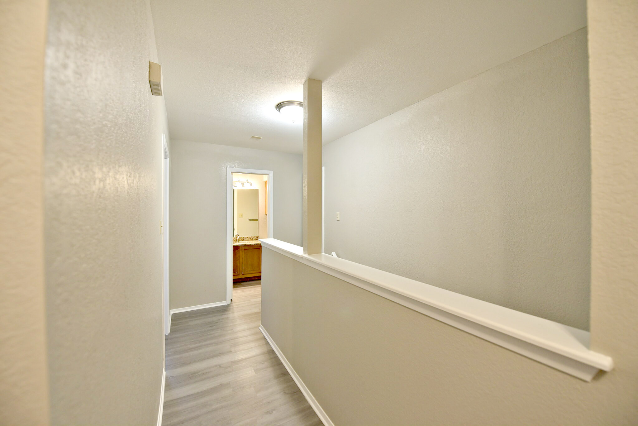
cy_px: 213
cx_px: 319
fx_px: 248
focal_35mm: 14
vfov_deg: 81.3
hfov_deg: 104.2
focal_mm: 14
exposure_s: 1/60
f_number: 4
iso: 640
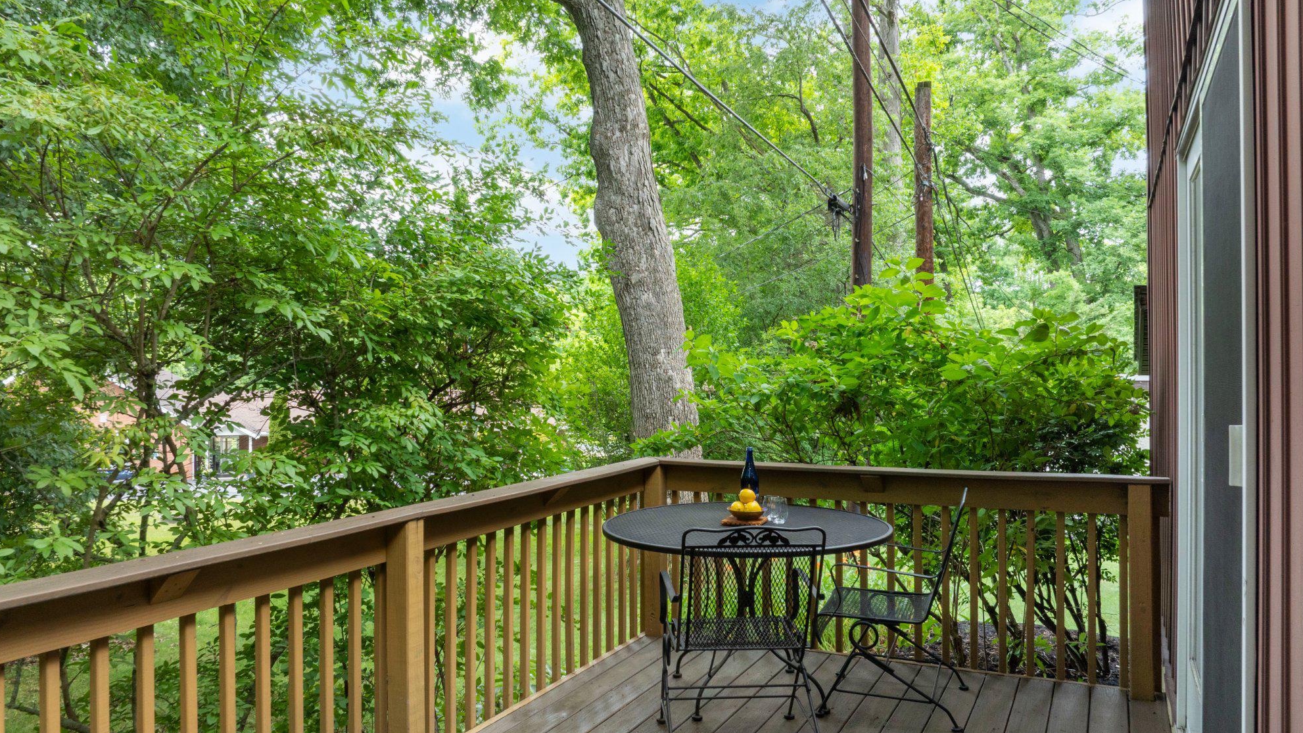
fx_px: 933
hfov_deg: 69.9
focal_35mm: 27
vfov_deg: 42.9
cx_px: 644
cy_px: 353
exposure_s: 1/40
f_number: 7.1
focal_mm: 12.29
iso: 200
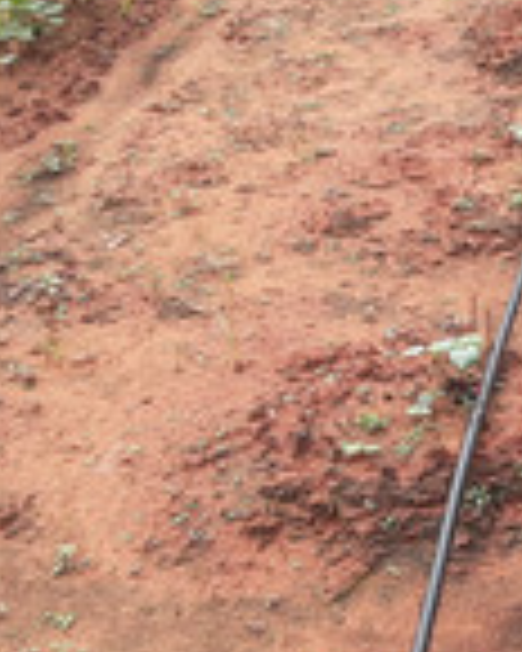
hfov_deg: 15.4
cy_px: 88
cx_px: 819
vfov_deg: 20.7
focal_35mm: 91
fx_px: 1757
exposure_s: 1/502
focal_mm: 2.91
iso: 40
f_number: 1.9
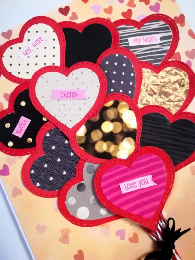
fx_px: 195
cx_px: 98
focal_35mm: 26
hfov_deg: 53.1
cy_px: 130
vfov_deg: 67.3
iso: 640
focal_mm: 3.83
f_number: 2.2
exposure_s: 1/20
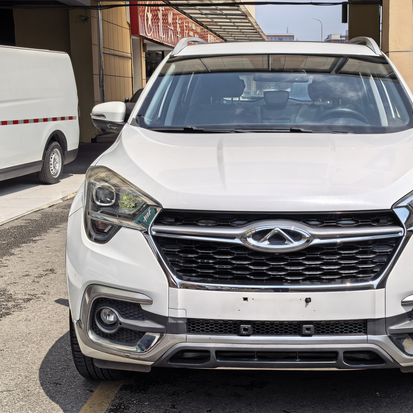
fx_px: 769
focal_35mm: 57
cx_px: 271
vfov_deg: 30.0
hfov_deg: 29.9
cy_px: 206
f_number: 2
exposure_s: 1/9901
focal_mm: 6.98
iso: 50
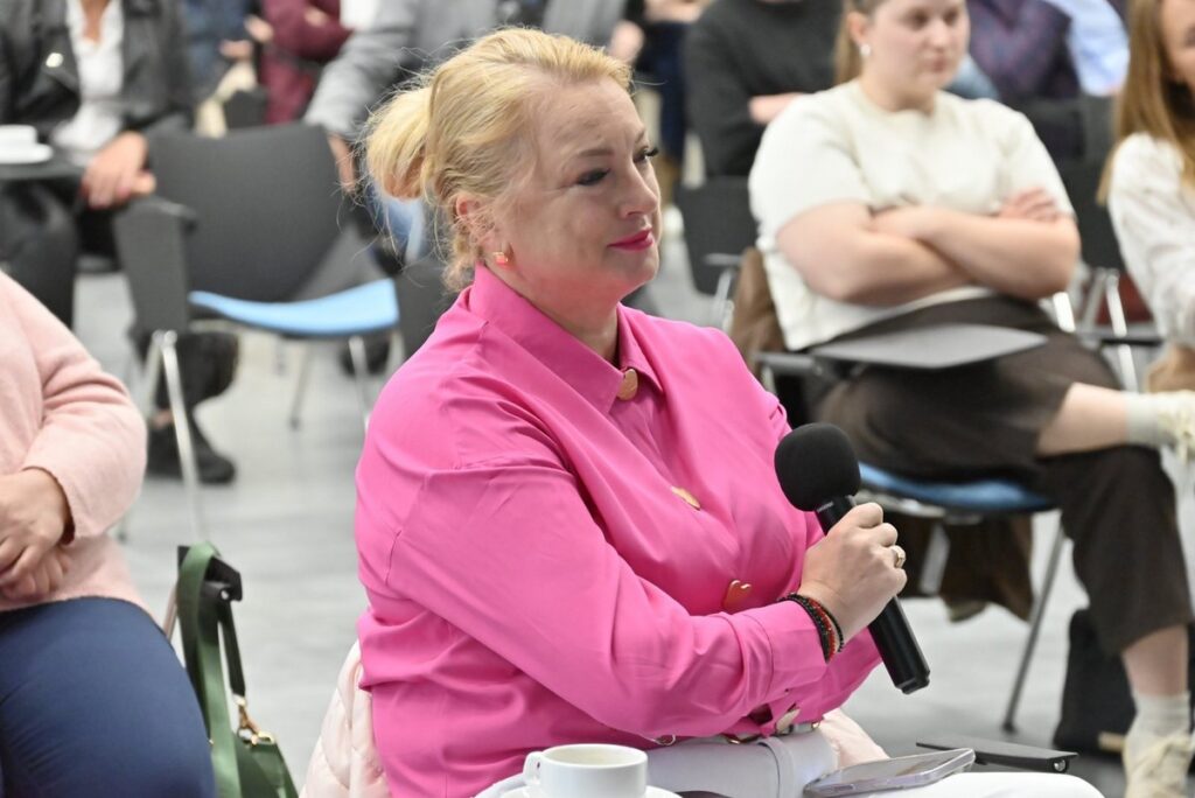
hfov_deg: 14.1
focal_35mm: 145
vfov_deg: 9.5
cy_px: 399
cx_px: 598
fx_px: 4816
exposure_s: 1/160
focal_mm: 145
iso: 8000
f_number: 6.3
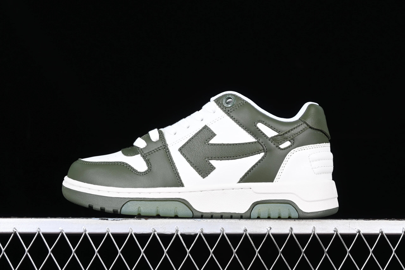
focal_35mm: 75
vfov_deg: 18.2
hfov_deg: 27.0
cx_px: 202
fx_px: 844
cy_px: 135
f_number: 7.1
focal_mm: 50
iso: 160
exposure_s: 1/80
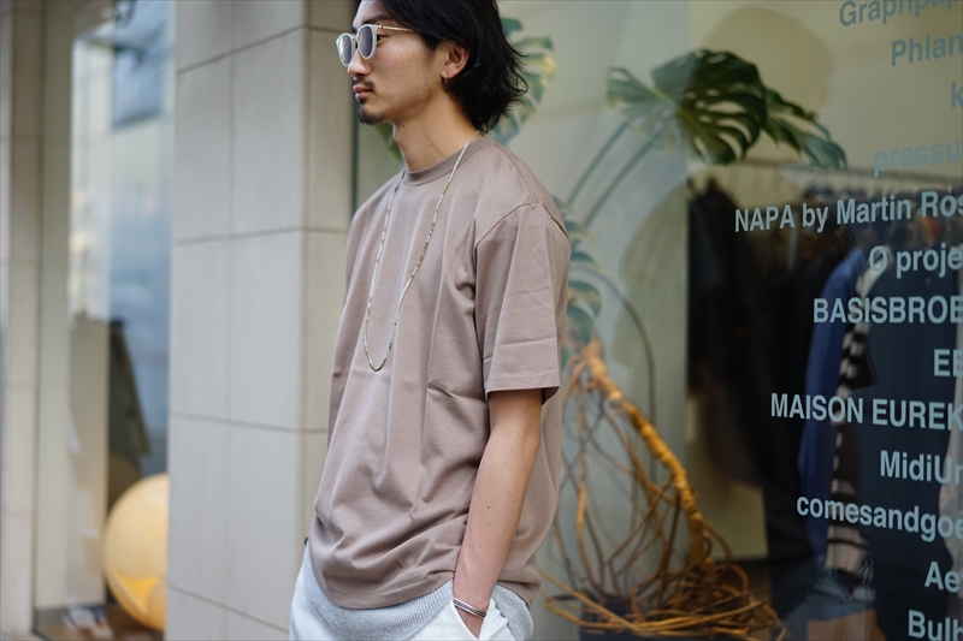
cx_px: 482
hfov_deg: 36.3
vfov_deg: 24.6
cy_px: 320
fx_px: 1471
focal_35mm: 55
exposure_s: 1/160
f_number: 1.8
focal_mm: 55
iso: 100
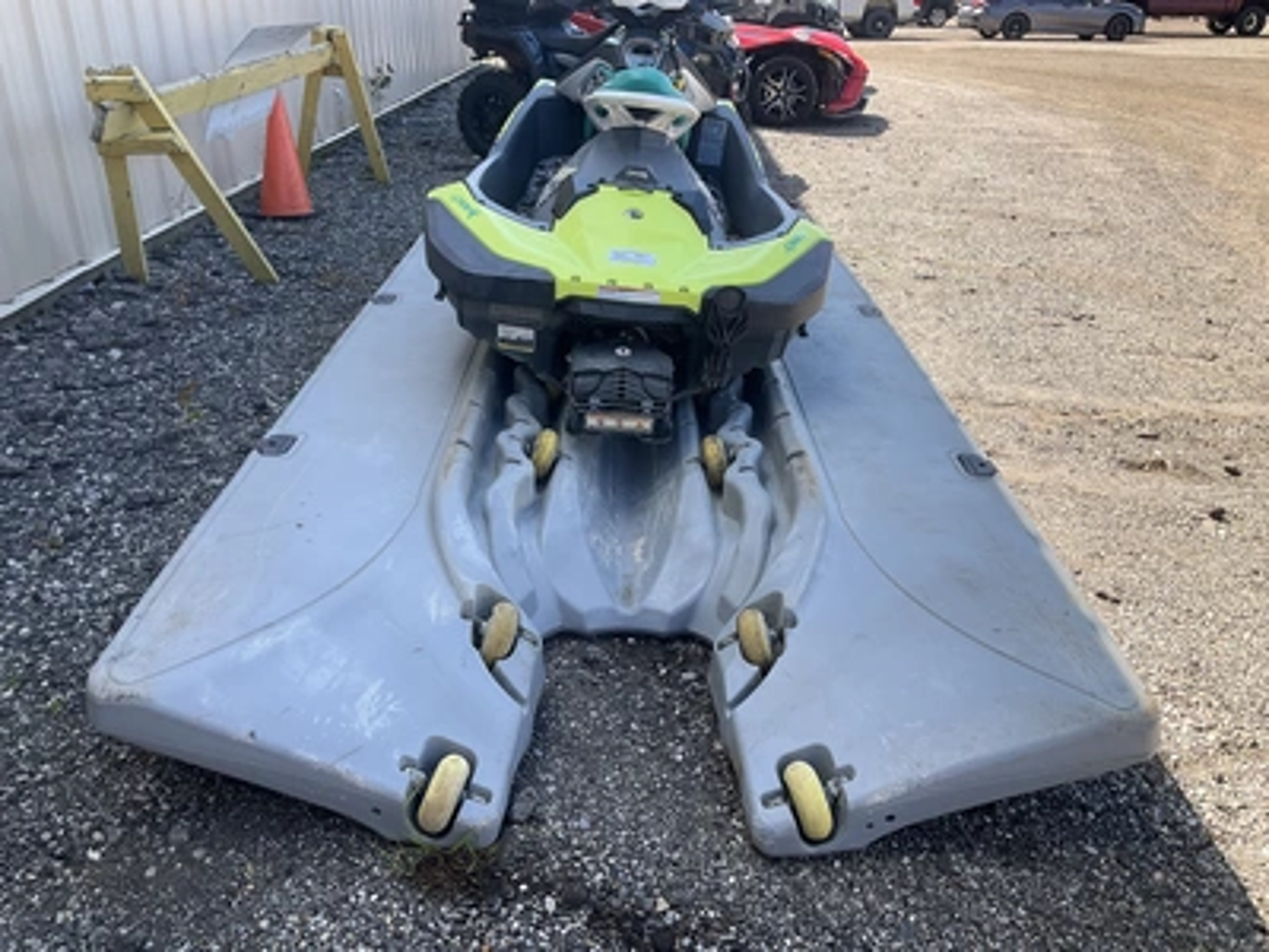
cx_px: 634
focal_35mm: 29
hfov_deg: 61.7
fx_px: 1063
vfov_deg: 48.2
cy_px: 476
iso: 25
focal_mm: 3
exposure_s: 1/545
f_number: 1.8
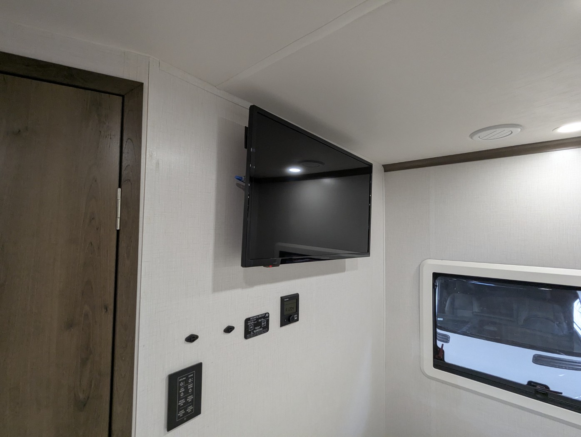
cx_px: 290
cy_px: 218
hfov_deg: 94.4
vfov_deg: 78.2
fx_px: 269
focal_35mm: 16
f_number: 2.2
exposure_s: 1/59.4
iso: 232
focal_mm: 2.35
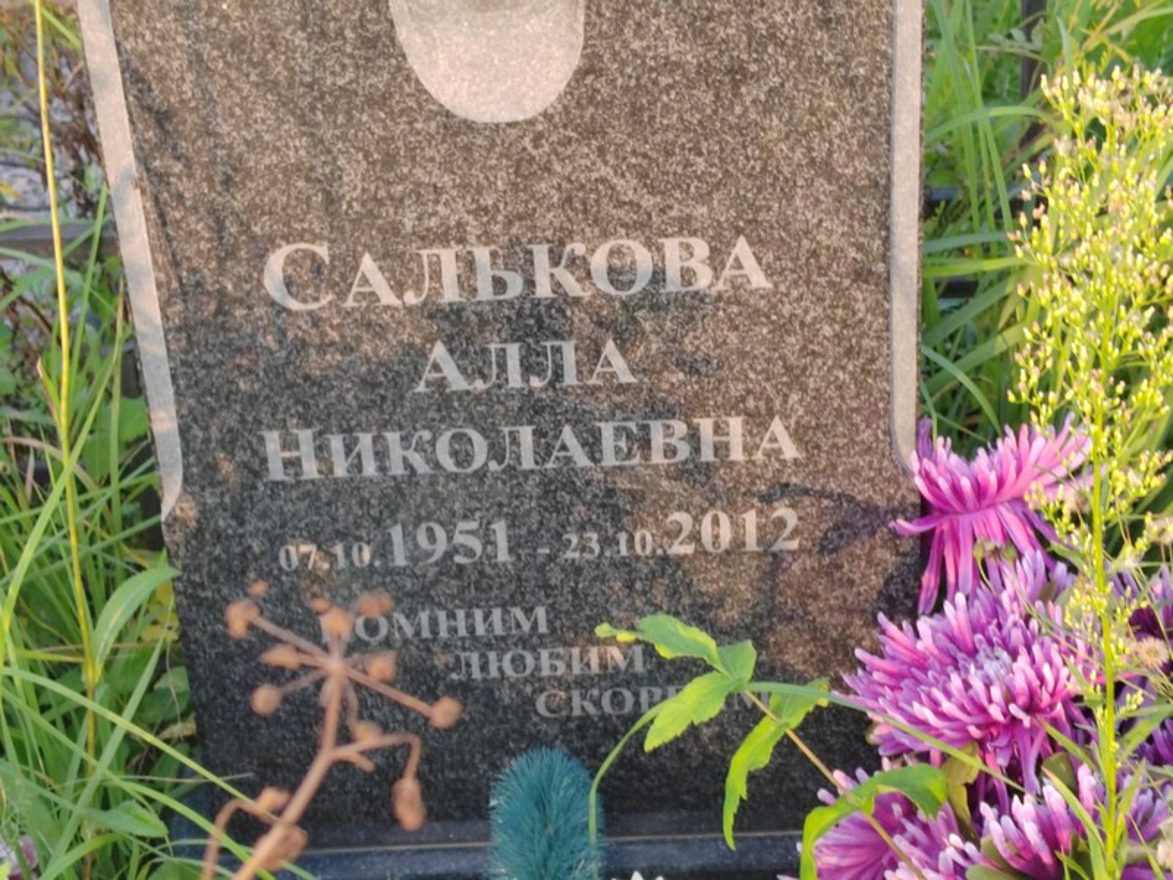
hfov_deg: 26.0
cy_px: 440
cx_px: 586
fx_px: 2541
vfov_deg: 19.6
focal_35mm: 75
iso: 100
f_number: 1.9
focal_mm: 5.52
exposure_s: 1/120
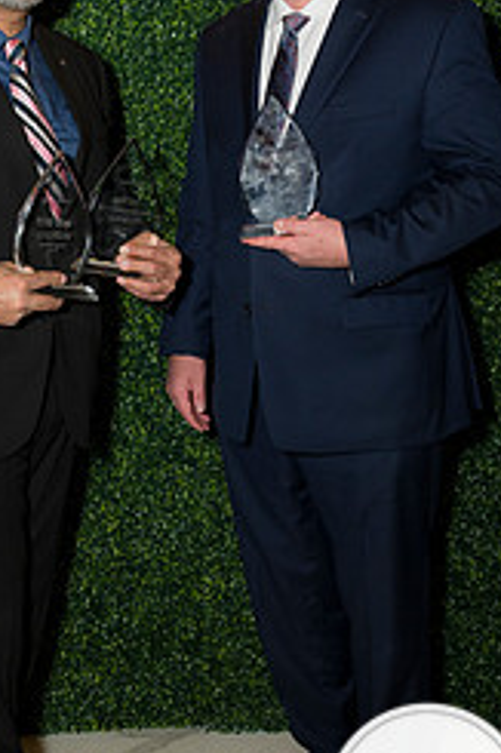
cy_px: 313
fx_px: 1421
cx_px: 169
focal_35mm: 68
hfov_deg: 19.9
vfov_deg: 29.6
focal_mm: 37
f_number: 5
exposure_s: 1/160
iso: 800
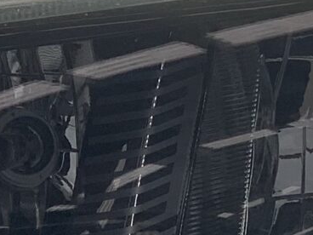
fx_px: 3273
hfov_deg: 5.5
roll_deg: +0.9
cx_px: 277
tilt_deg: -4.2
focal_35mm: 362
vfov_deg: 4.1
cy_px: 153
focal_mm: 6
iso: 16
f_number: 2.4
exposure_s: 1/494
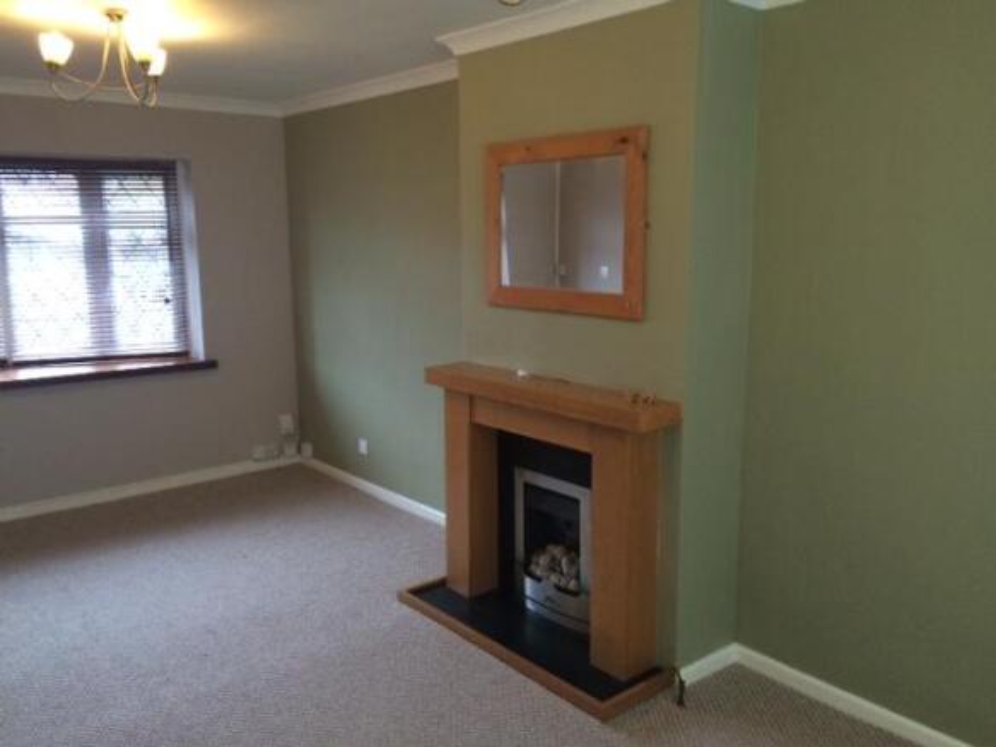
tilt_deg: -9.7
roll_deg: +2.2
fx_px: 834
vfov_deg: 48.2
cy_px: 374
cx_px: 498
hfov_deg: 61.7
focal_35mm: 29
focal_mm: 4.15
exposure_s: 1/33
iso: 250
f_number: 2.2
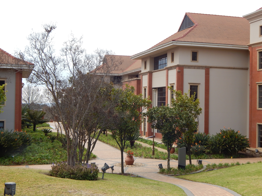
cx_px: 131
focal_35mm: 54
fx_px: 409
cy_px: 98
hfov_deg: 35.5
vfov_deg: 27.0
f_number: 3.8
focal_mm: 9.7
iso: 125
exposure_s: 1/320
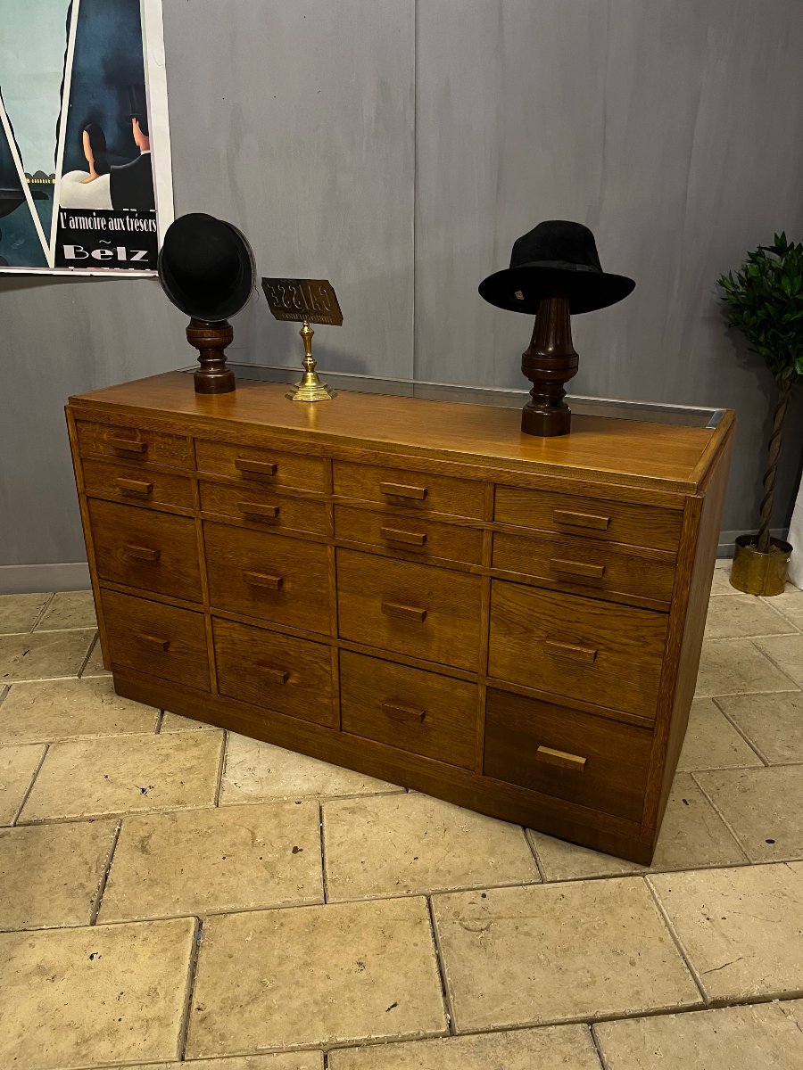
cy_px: 535
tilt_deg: -23.2
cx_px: 402
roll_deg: -0.6
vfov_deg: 67.3
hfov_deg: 53.1
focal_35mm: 26
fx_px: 804
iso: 100
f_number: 1.6
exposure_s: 1/50
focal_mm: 5.1
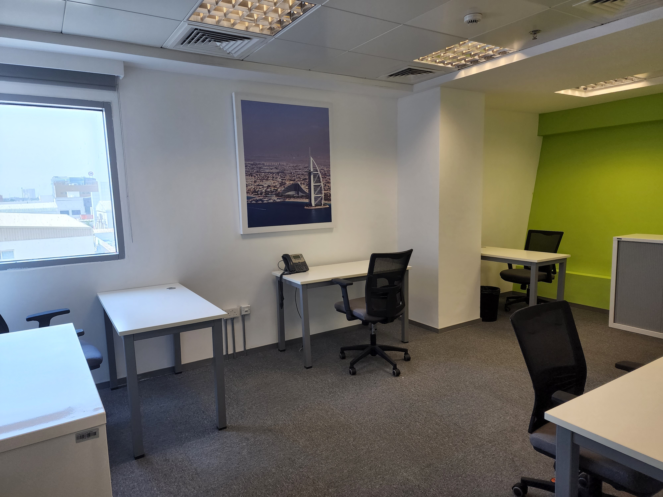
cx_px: 332
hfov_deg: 73.9
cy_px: 248
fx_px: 441
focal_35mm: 23
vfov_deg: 58.9
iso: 125
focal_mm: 6.4
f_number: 1.8
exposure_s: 1/180
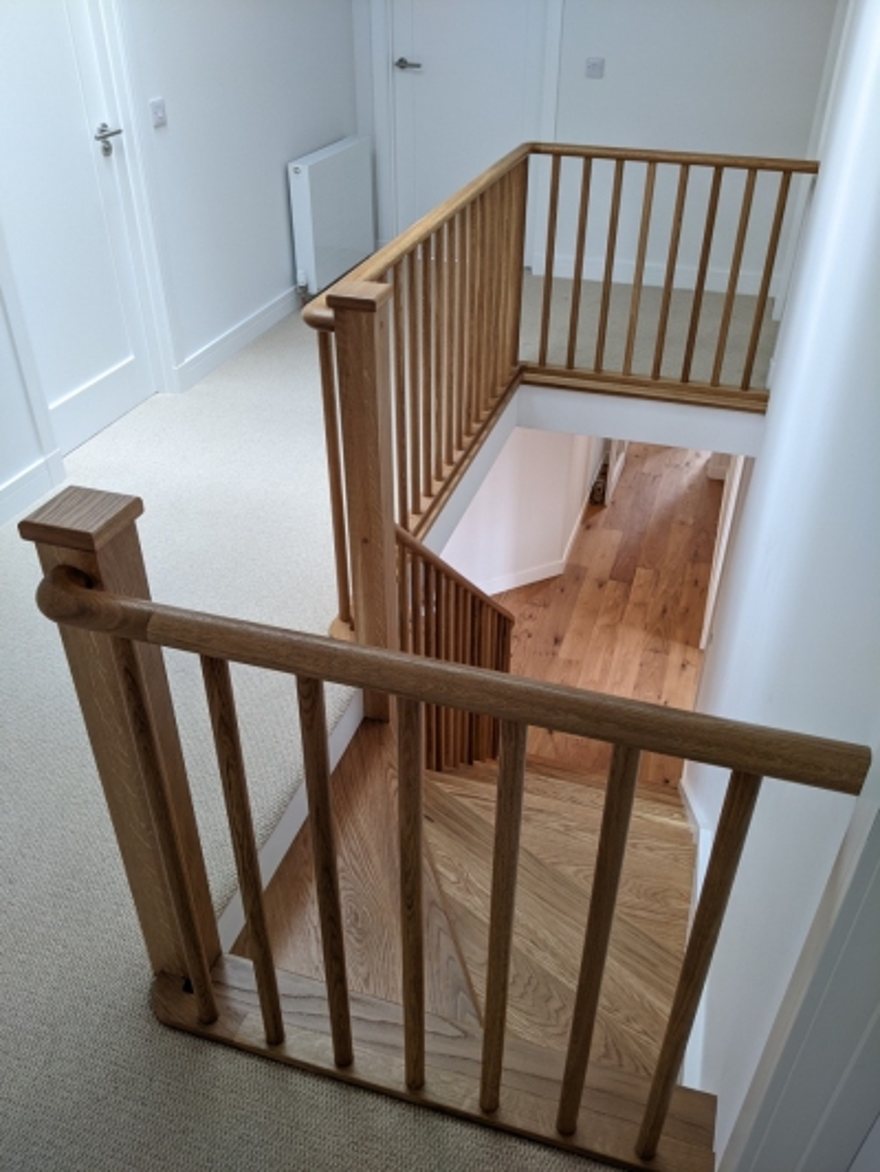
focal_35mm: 27
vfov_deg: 65.3
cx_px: 440
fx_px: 915
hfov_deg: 51.4
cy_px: 586
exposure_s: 1/49.9
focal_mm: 4.44
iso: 56
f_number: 1.8
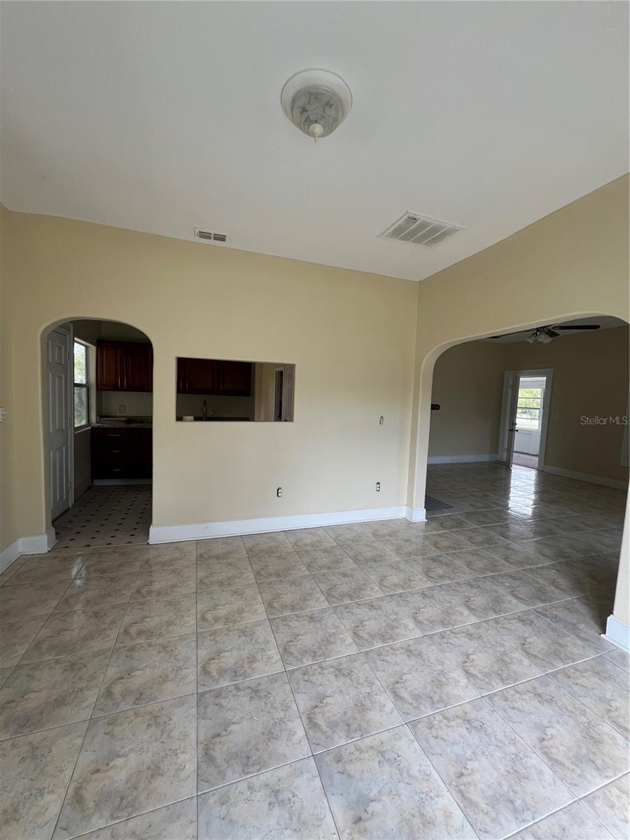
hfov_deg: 89.9
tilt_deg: -3.9
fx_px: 315
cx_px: 315
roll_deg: -1.9
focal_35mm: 13
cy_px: 420
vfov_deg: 106.2
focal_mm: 1.57
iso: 40
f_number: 1.8
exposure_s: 1/99
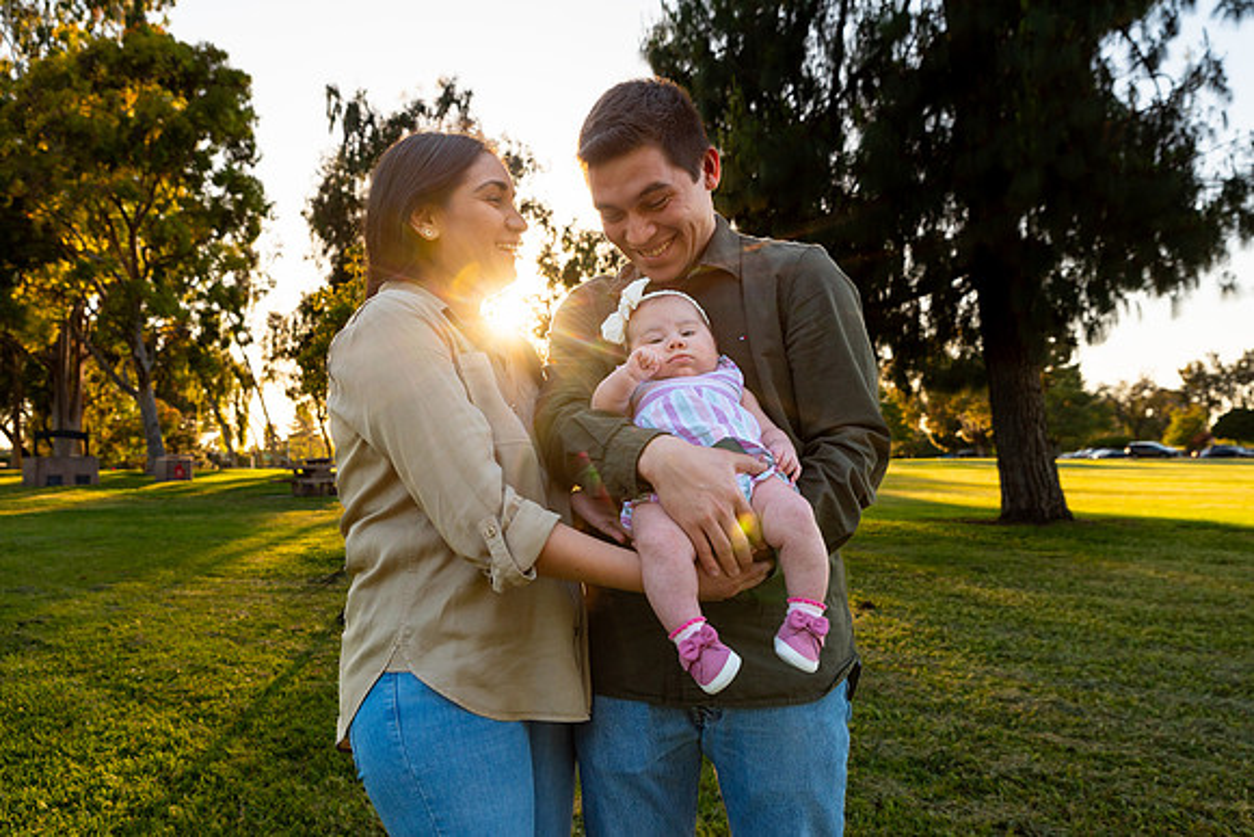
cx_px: 627
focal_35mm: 29
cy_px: 418
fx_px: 1010
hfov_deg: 63.6
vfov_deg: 45.0
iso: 200
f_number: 5.6
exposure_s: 1/320
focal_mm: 29
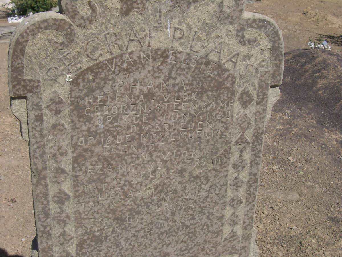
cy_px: 128
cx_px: 171
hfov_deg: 42.1
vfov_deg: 32.2
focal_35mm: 45
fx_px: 445
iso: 80
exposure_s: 1/826
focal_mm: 7.6
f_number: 5.4
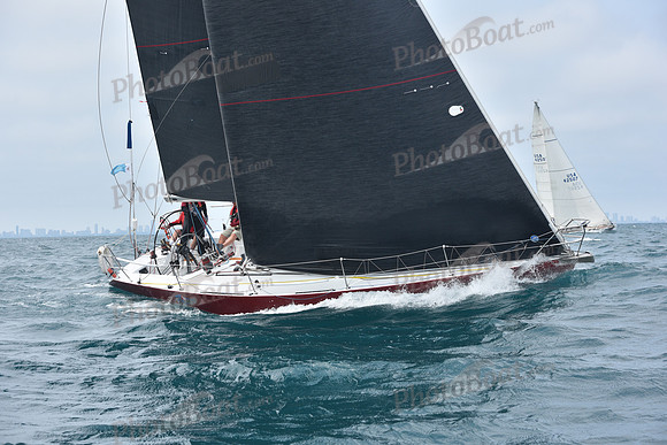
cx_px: 334
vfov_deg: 19.5
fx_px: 1297
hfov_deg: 28.8
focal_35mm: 70
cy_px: 222
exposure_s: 1/800
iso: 250
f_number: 7.1
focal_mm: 70
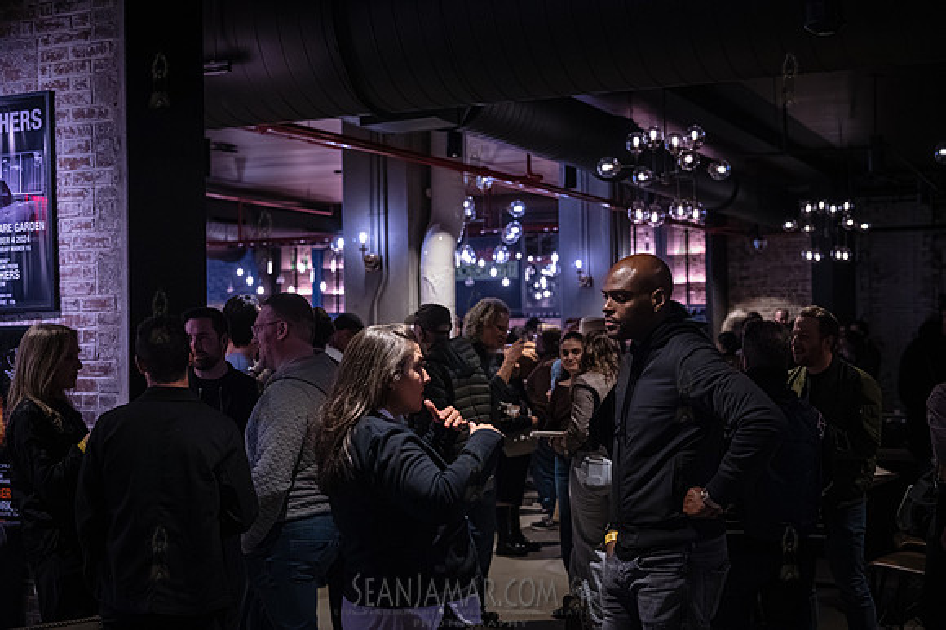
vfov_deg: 27.5
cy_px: 315
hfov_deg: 40.4
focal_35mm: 49
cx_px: 473
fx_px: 1287
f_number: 2.8
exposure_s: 1/250
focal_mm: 49
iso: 16000
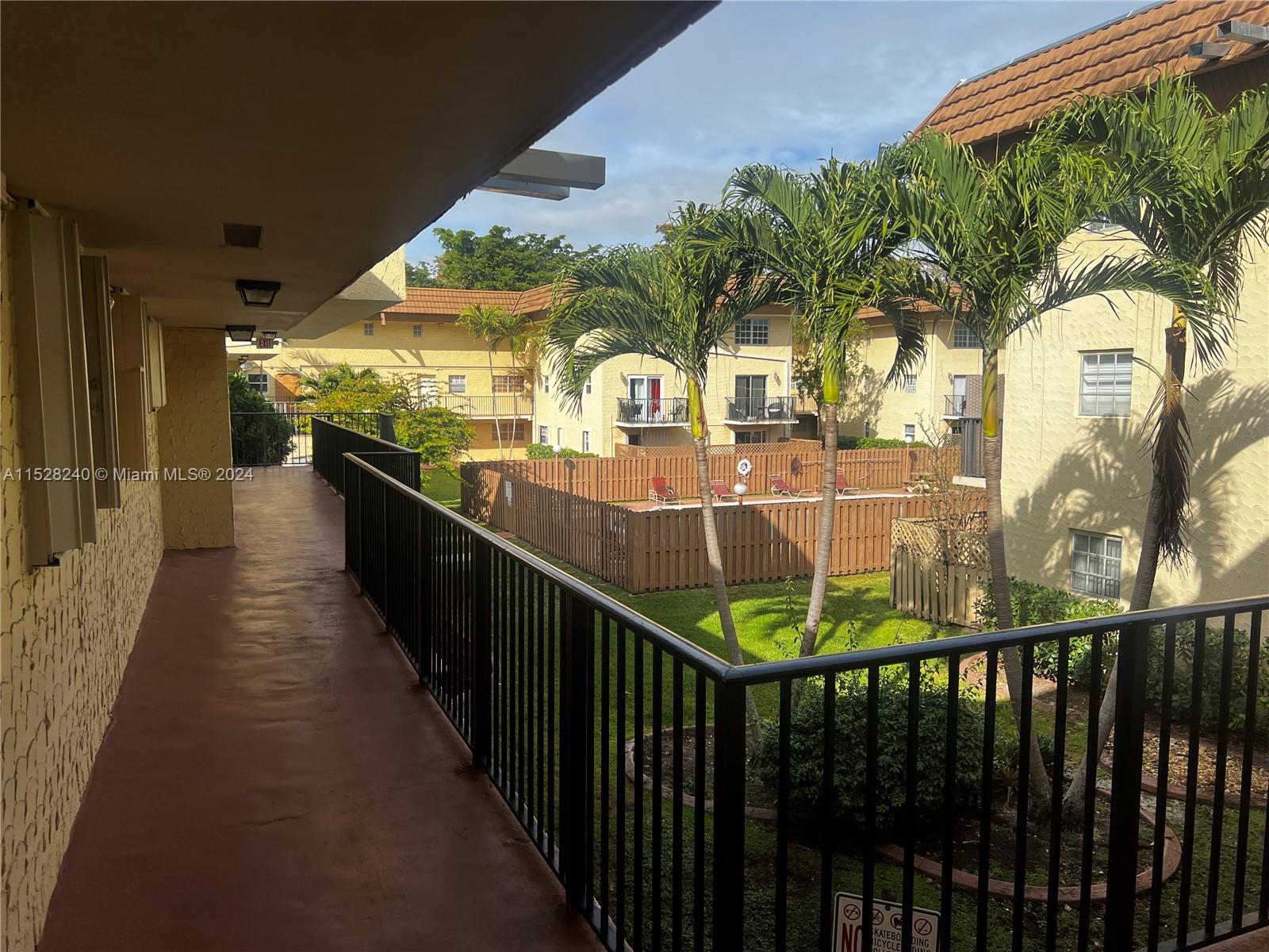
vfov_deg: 53.1
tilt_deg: -3.9
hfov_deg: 67.3
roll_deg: +0.8
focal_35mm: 26
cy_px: 476
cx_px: 634
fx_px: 953
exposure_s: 1/3257
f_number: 1.5
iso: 50
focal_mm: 5.7
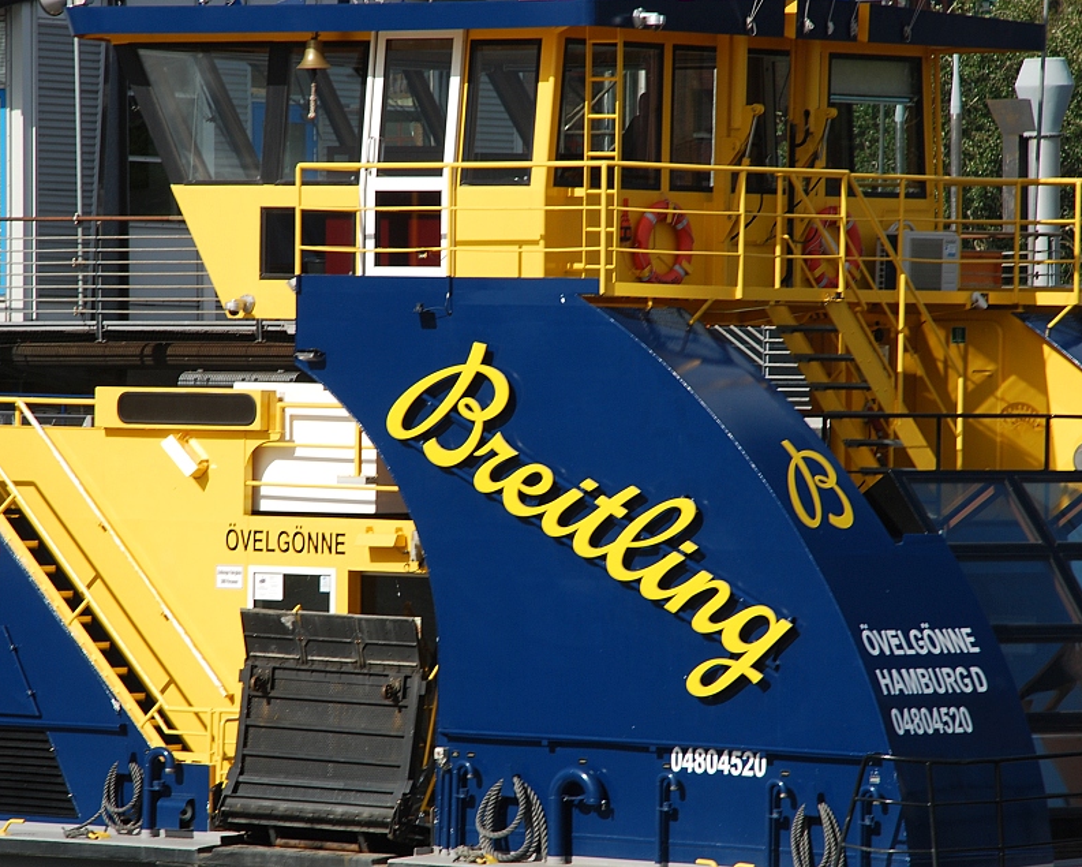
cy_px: 442
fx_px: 7868
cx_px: 498
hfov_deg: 7.9
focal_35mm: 246
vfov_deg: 6.3
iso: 140
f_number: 10
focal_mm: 135
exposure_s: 1/250
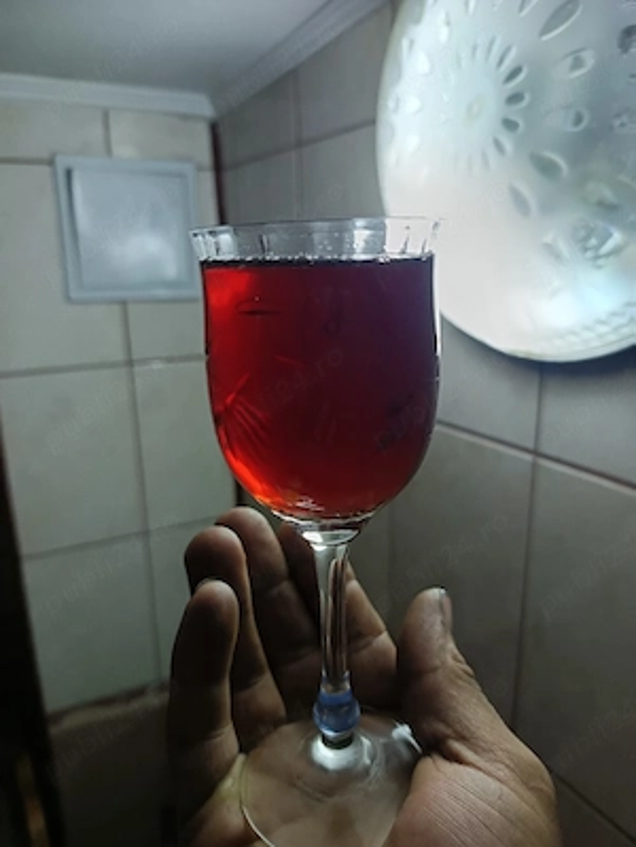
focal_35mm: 24
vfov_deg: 71.6
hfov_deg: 56.8
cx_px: 318
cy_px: 424
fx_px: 588
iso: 2256
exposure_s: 1/100
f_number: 1.75
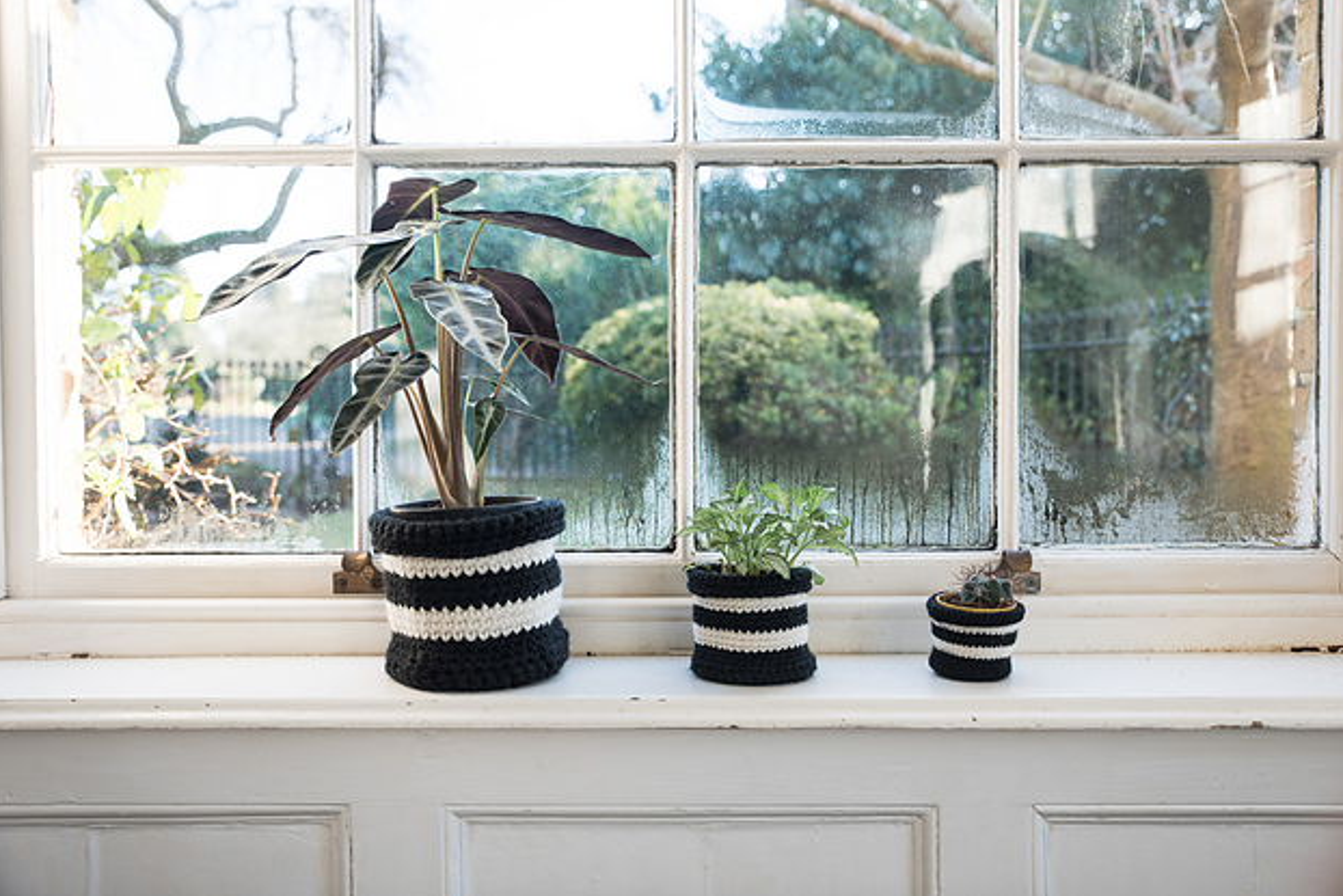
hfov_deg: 53.1
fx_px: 1343
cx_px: 687
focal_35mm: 36
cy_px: 439
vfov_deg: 36.9
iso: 500
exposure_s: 1/200
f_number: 4.5
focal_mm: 35
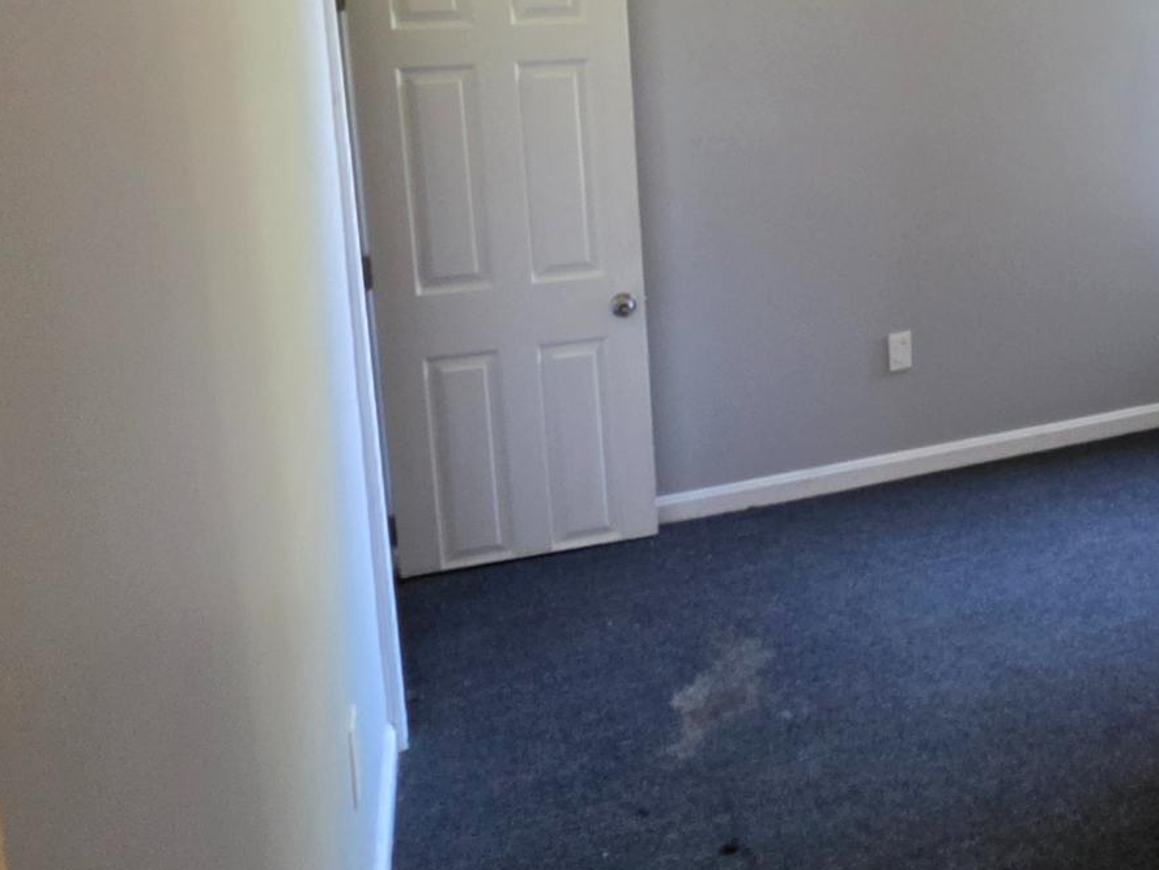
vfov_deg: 44.4
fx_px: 1005
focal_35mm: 30
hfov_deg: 57.6
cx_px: 838
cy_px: 166
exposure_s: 1/60
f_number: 1.9
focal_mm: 2.2
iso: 500
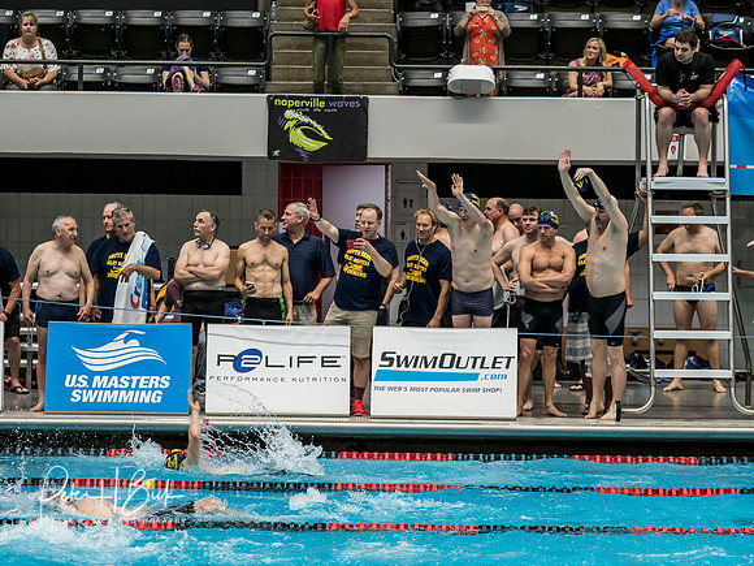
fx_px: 2919
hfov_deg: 14.7
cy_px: 283
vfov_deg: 11.1
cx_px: 377
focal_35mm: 134
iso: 1250
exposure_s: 1/320
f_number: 2.8
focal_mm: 67
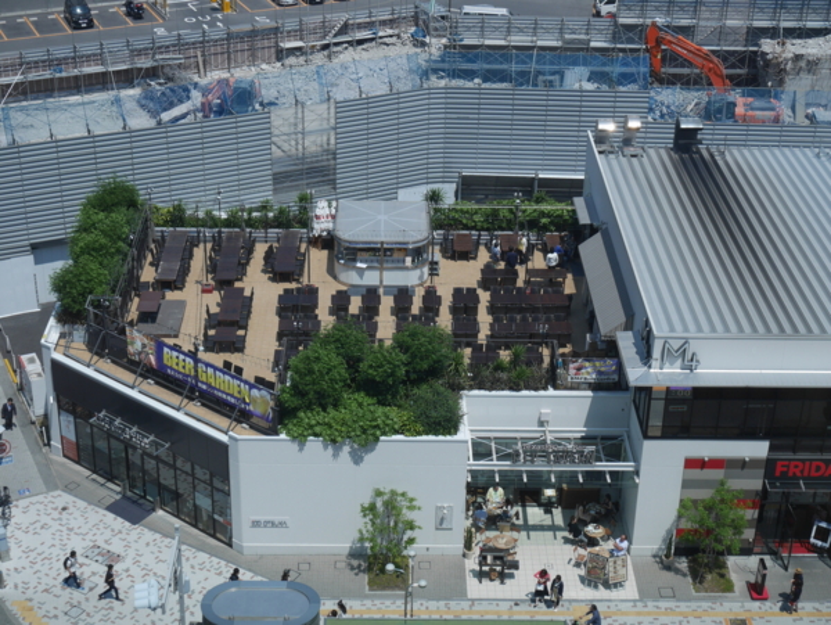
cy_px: 312
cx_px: 416
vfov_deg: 23.0
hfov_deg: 30.2
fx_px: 1538
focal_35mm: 64
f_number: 7.1
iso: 200
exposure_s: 1/200
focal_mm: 32
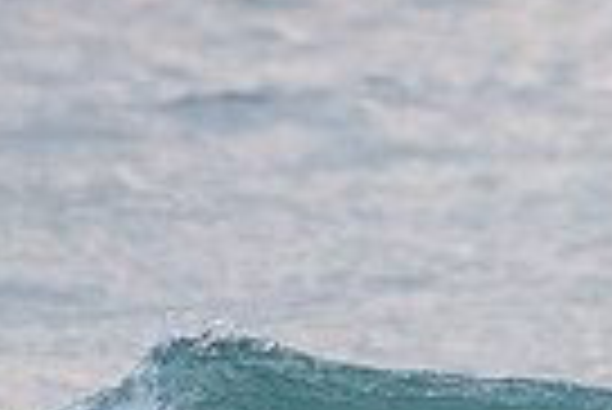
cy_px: 576
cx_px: 1180
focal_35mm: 2615
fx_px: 44502
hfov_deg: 0.8
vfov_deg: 0.5
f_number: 5.6
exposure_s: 1/1250
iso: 500
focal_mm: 500
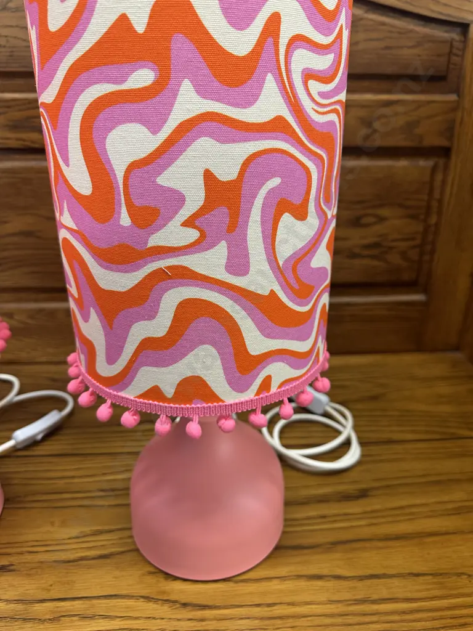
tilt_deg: -21.9
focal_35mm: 24
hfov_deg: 56.8
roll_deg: +0.6
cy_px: 316
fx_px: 437
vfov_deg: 71.6
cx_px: 236
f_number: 1.78
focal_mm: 6.86
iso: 200
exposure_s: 1/50
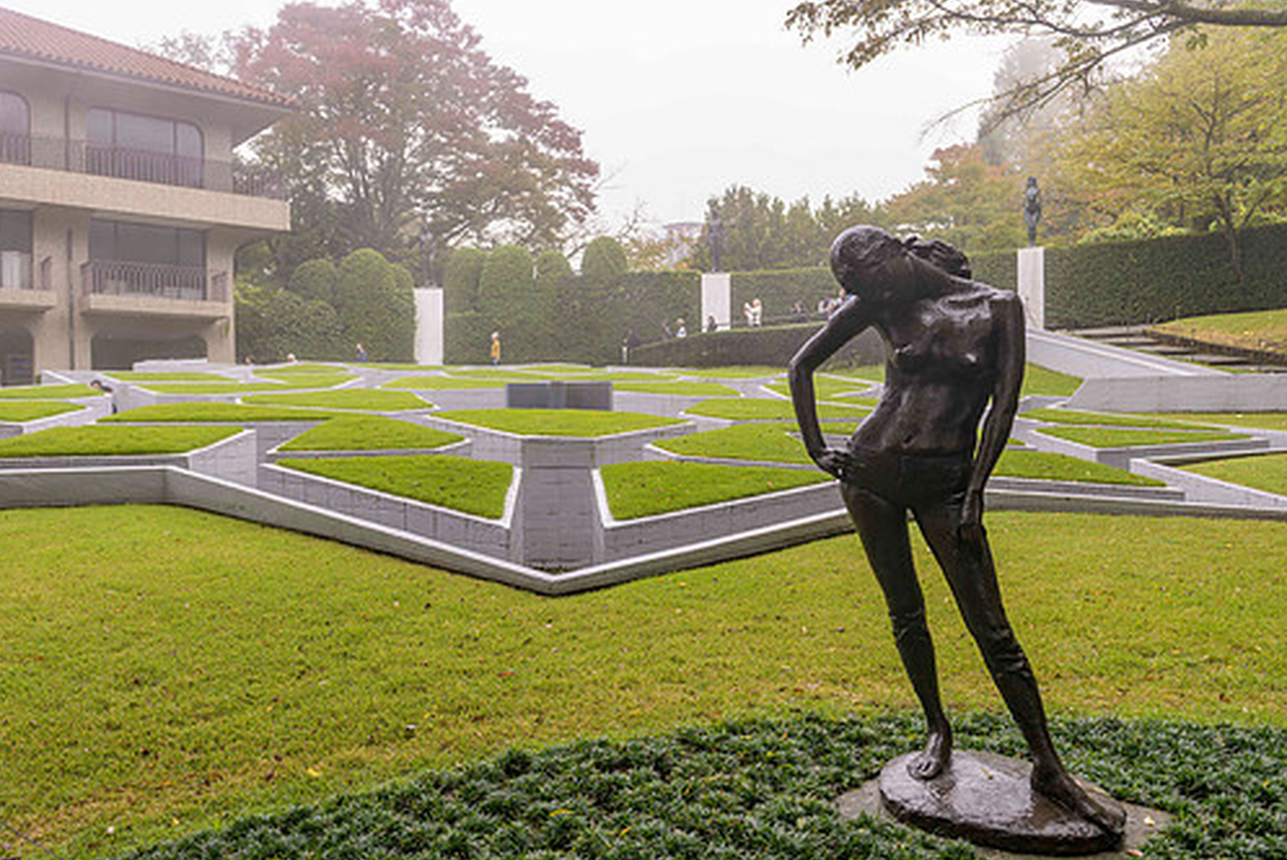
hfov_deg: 65.1
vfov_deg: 46.4
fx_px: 1002
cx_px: 552
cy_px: 449
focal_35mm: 28
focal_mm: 24
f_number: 4.5
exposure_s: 1/125
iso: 64
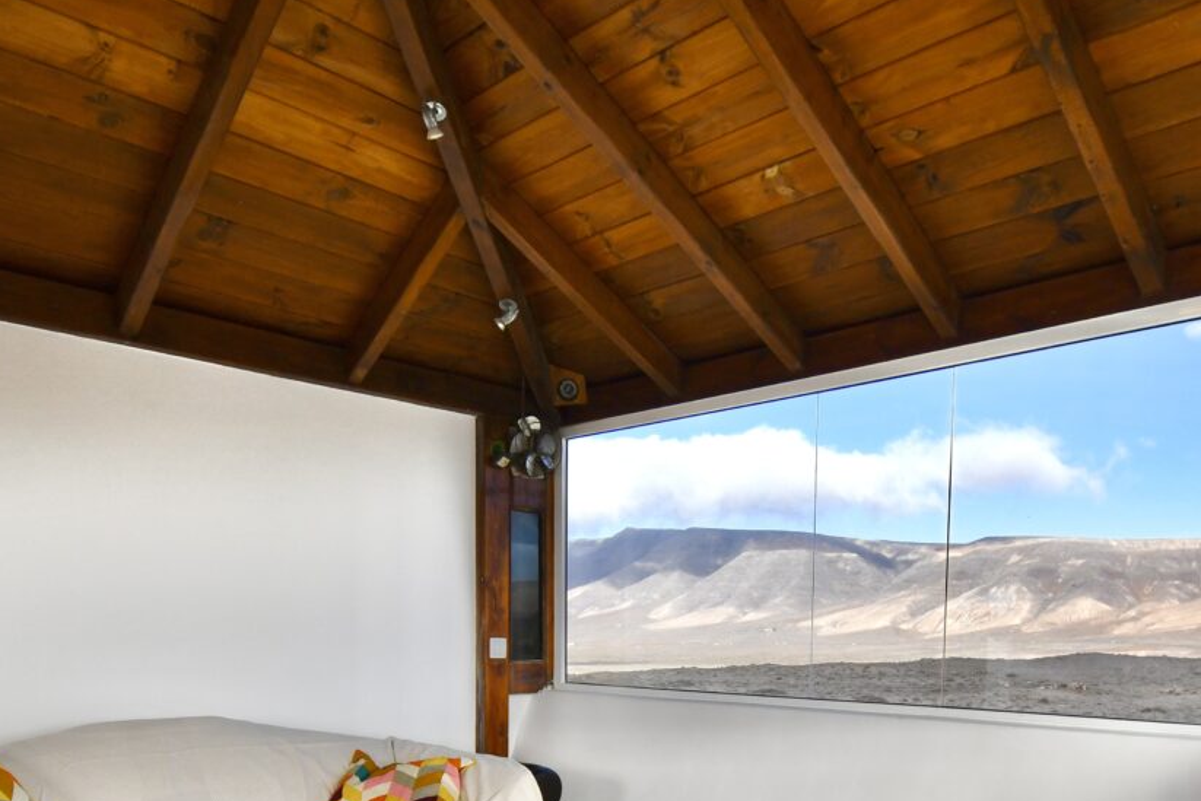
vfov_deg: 43.0
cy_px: 703
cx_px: 665
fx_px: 934
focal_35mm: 28
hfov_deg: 65.3
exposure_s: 1/250
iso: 280
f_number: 5.6
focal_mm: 10
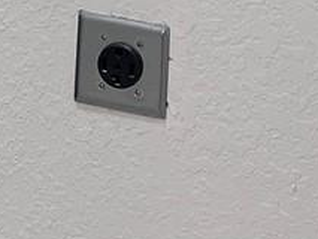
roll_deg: -1.6
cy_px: -397
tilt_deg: -5.2
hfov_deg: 9.9
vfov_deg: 7.0
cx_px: -116
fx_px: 1792
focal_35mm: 195
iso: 64
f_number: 1.5
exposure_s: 1/120
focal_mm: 5.7
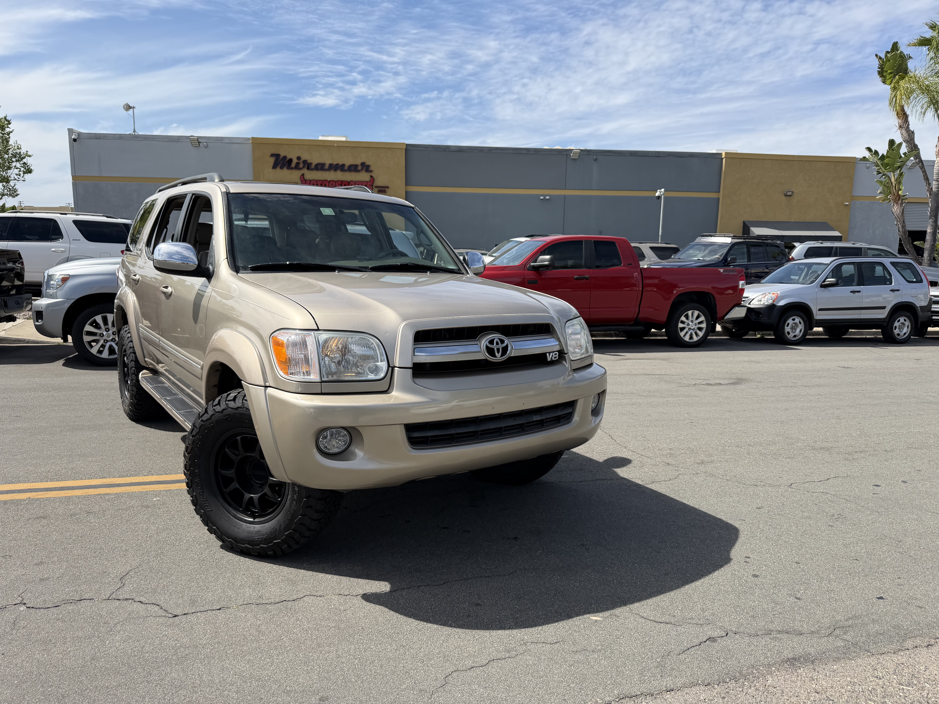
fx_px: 651
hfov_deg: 71.6
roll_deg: -0.6
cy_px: 352
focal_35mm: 24
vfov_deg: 56.8
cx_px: 470
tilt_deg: -9.3
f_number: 1.78
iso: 80
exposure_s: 1/3584
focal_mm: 6.76
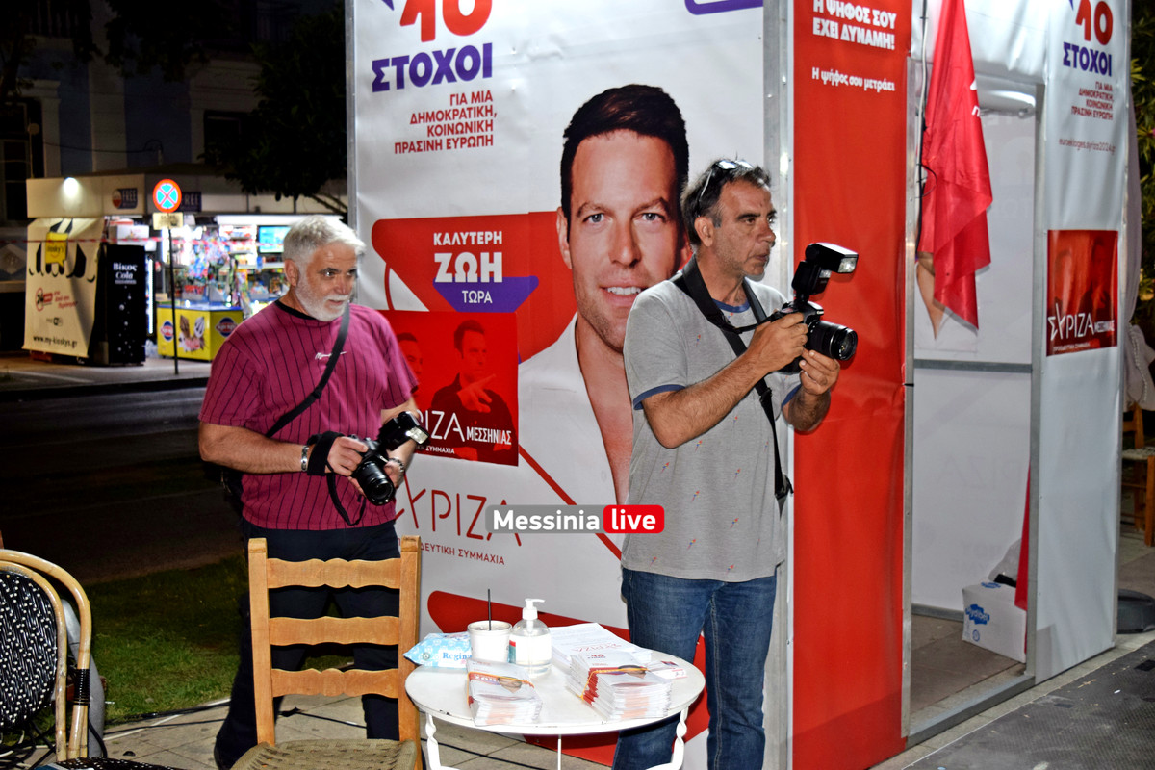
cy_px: 385
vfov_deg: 28.9
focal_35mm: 46
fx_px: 1492
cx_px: 578
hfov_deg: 42.3
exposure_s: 1/100
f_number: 5
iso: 800
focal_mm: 31
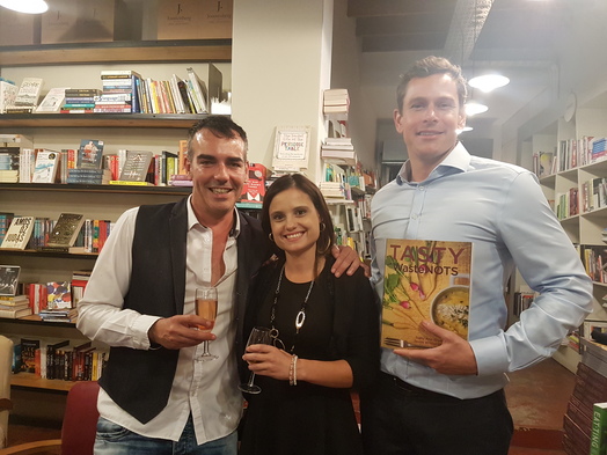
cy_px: 228
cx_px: 304
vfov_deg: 53.1
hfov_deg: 67.3
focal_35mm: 26
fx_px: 456
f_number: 1.7
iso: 200
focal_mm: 4.2
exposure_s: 1/25
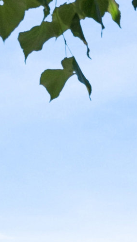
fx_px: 1412
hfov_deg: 5.3
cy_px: 246
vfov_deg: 9.8
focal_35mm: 219
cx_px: 387
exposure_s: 1/320
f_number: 10
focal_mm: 35
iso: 400
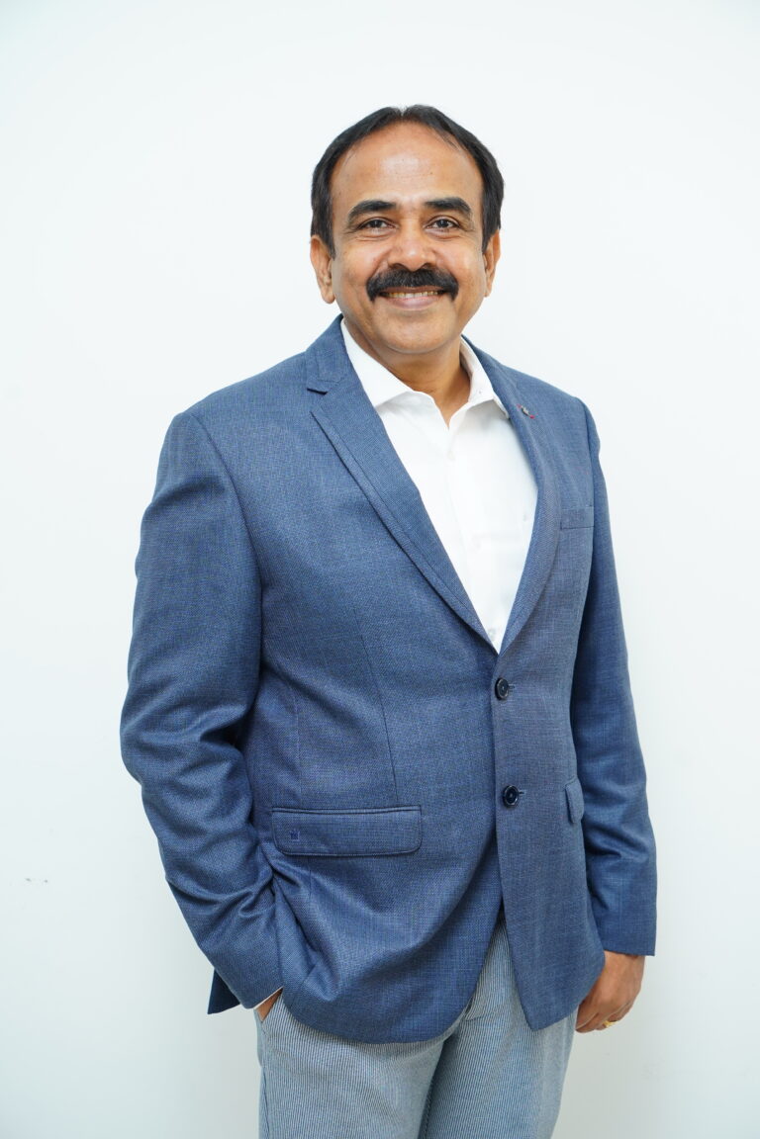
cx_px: 380
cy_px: 570
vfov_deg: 35.1
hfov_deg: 23.8
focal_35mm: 57
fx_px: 1805
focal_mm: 57
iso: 640
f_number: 5.6
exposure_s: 1/100
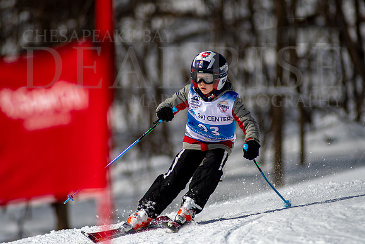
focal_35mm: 450
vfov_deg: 3.1
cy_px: 122
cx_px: 182
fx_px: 4563
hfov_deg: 4.6
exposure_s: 1/6400
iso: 100
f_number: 2.8
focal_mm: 300
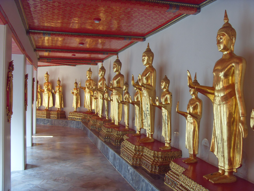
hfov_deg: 47.9
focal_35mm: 39
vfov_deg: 36.8
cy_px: 96
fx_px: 286
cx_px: 127
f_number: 3.5
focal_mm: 6.6
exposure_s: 1/45
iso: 160
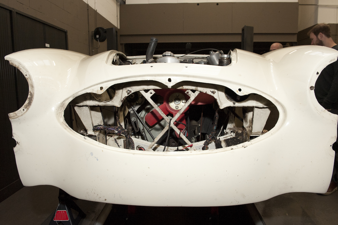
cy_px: 112
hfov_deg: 73.8
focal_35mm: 24
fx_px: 225
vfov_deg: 53.1
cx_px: 169
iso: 3200
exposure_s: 1/60
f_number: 8
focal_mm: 24
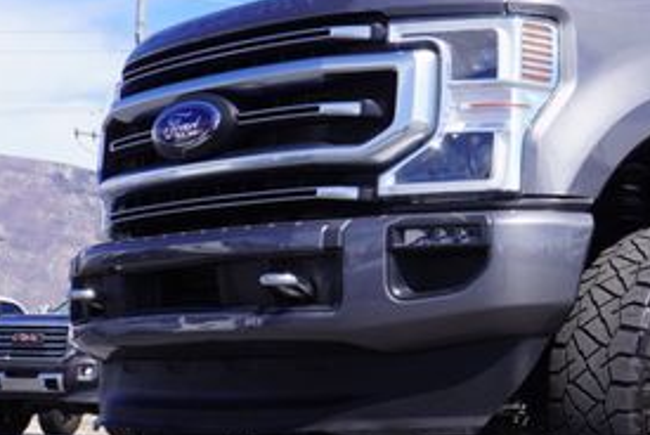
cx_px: 730
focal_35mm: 87
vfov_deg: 15.7
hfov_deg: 22.0
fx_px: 1575
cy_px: 196
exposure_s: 1/125
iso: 100
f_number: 9
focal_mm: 25
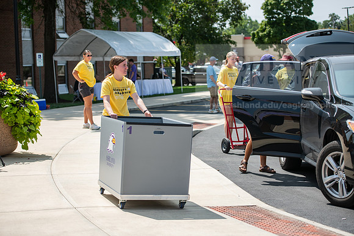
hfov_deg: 28.8
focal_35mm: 70
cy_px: 118
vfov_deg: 19.5
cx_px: 177
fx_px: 688
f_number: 3.2
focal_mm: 70
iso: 64
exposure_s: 1/640
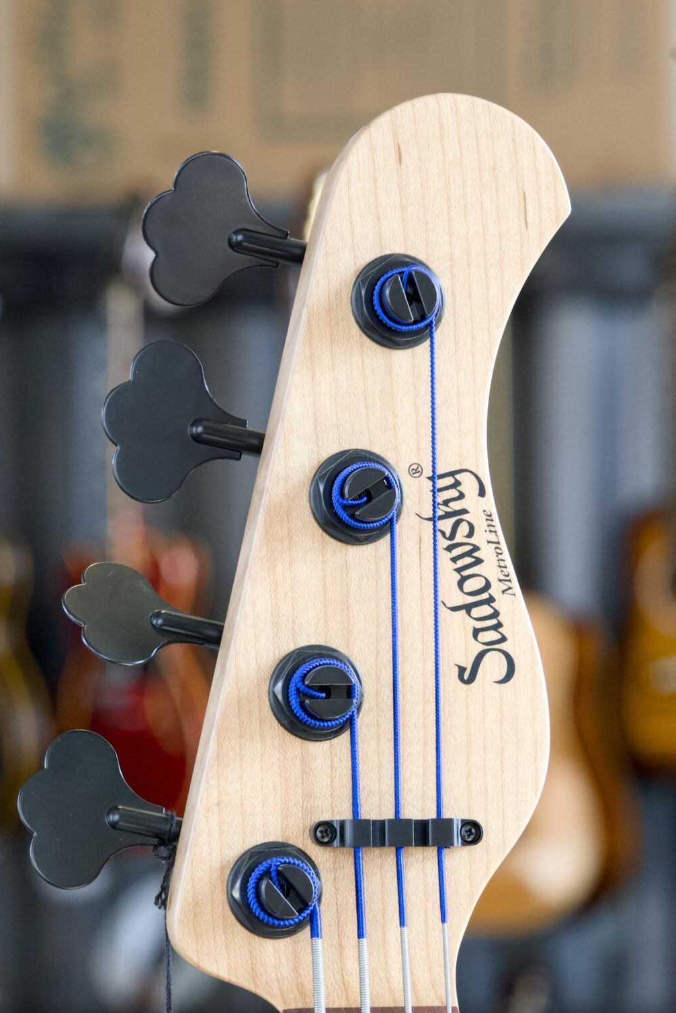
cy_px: 749
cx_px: 361
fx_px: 4253
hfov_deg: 9.1
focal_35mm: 151
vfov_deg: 13.6
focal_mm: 89
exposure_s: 1/80
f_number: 8
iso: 3200
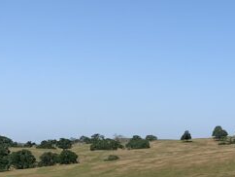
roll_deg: -1.7
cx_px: 332
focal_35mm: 110
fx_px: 748
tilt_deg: -4.3
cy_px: 202
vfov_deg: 13.2
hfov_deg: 16.6
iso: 25
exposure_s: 1/2994
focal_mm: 4.25
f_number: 1.8
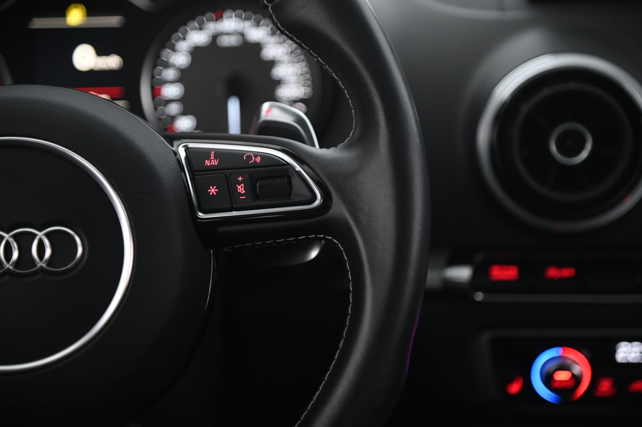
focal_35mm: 92
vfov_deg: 14.8
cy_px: 214
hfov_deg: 22.2
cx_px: 321
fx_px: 1639
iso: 2000
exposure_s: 1/15
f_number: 4
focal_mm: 92
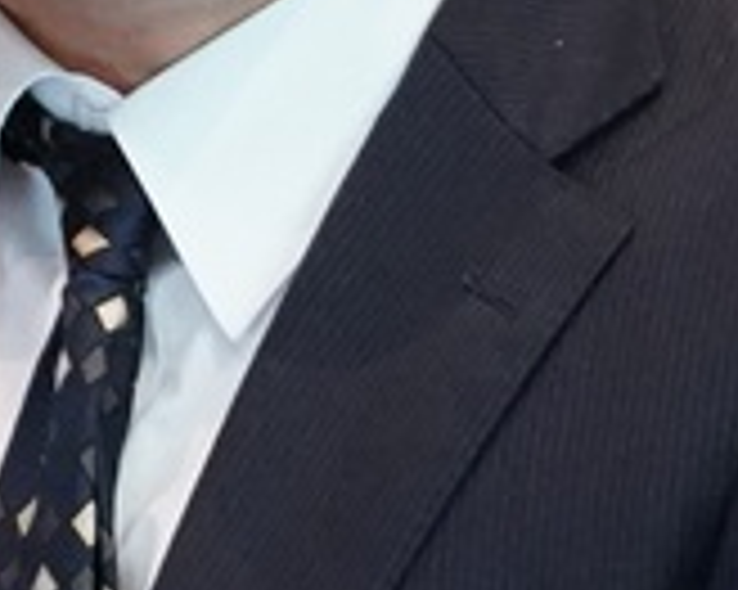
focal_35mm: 2218
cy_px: -234
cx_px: -223
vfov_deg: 0.7
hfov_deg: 0.9
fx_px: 48417
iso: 12800
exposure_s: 1/50
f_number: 6.3
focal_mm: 328
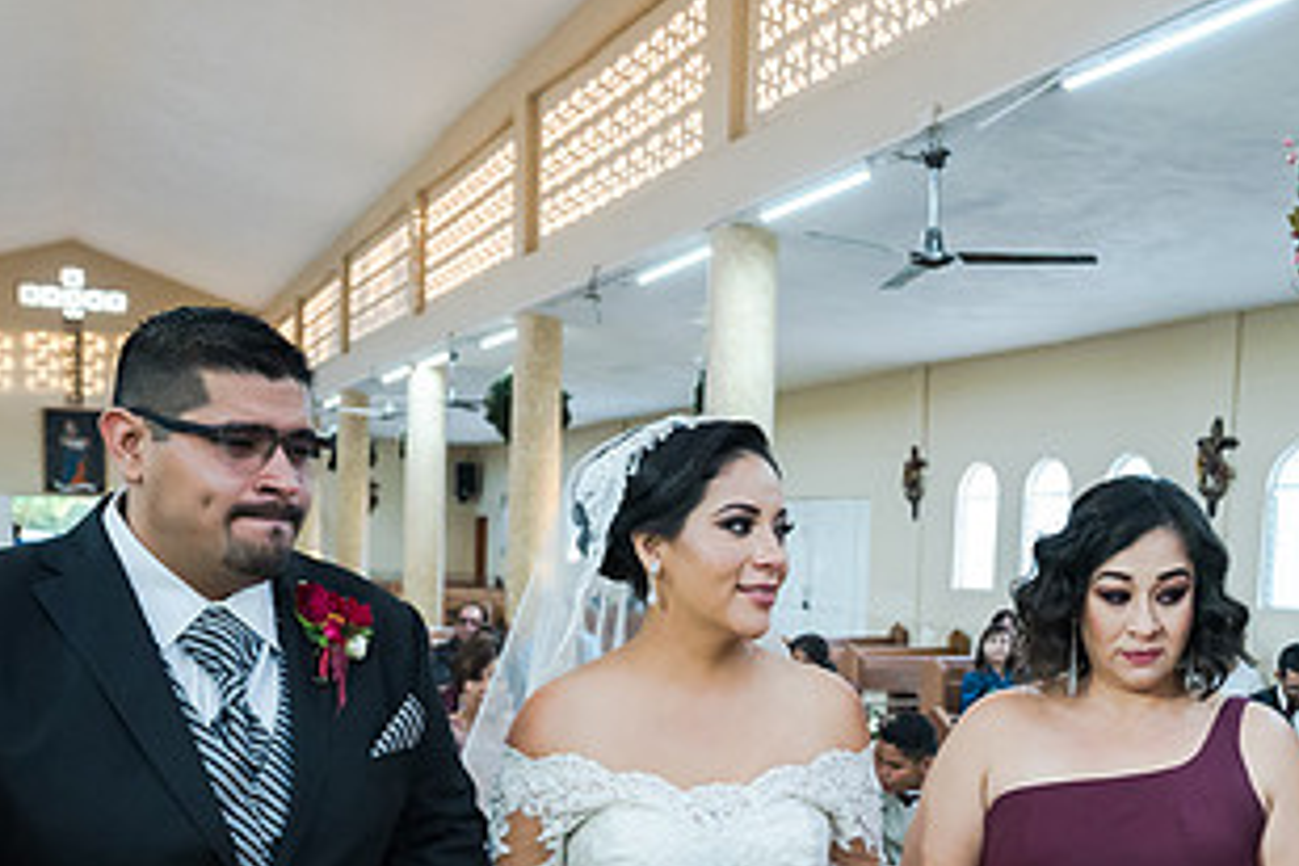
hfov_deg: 43.3
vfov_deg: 29.1
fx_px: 1624
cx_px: 811
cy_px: 704
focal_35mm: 45
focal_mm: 24
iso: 1600
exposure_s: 1/100
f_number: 2.8
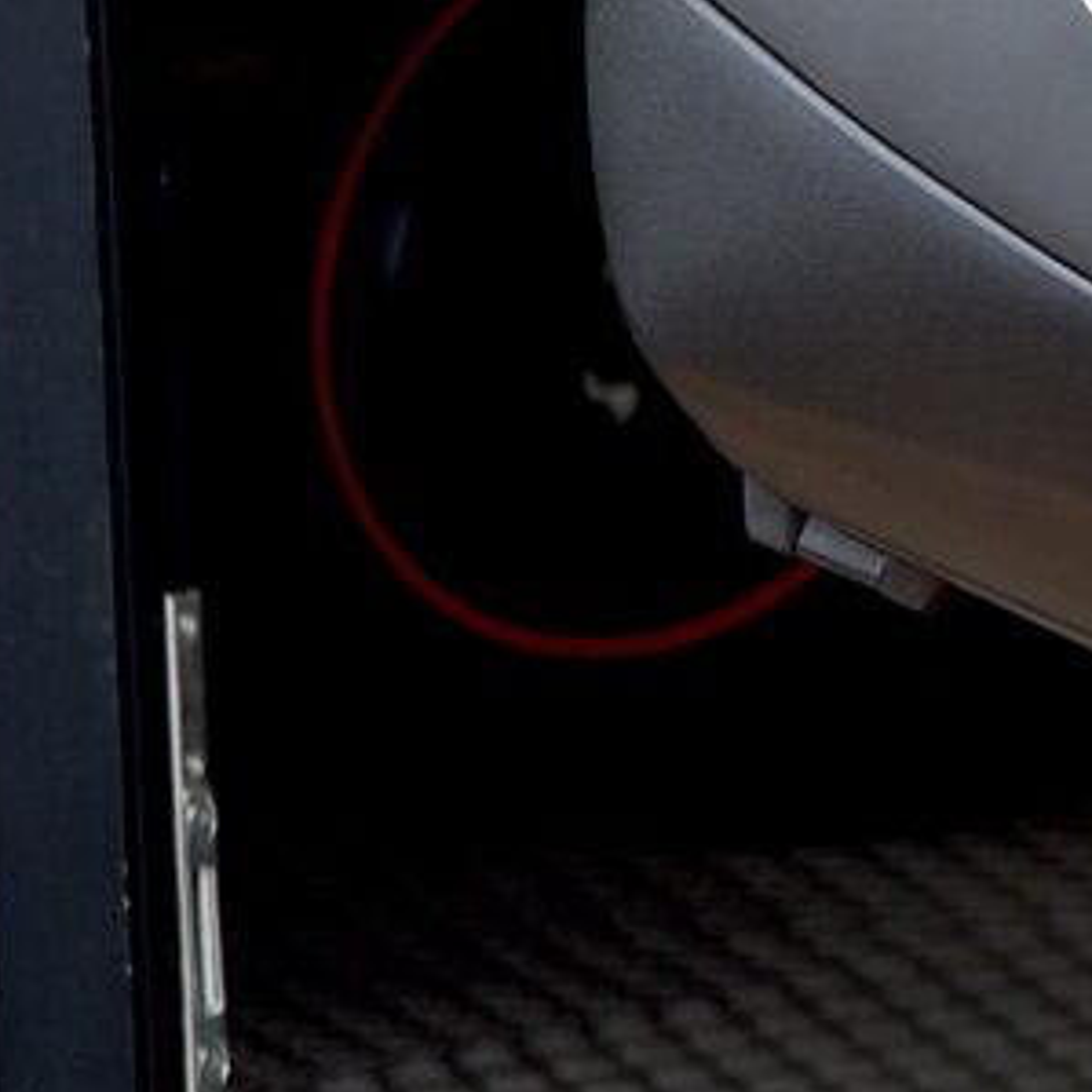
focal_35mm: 509
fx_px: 18166
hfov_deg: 3.3
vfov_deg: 3.4
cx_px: 4222
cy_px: 312
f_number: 4.5
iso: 100
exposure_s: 1/80
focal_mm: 70
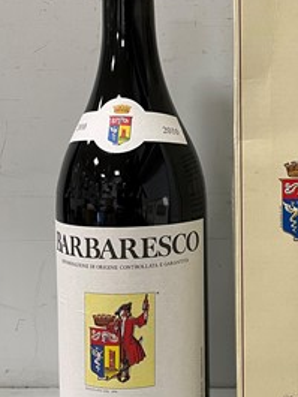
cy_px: 165
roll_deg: +0.8
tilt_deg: -2.0
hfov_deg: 29.0
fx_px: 562
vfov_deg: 38.8
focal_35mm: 49
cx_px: 243
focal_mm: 4.2
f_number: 1.6
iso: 80
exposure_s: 1/50
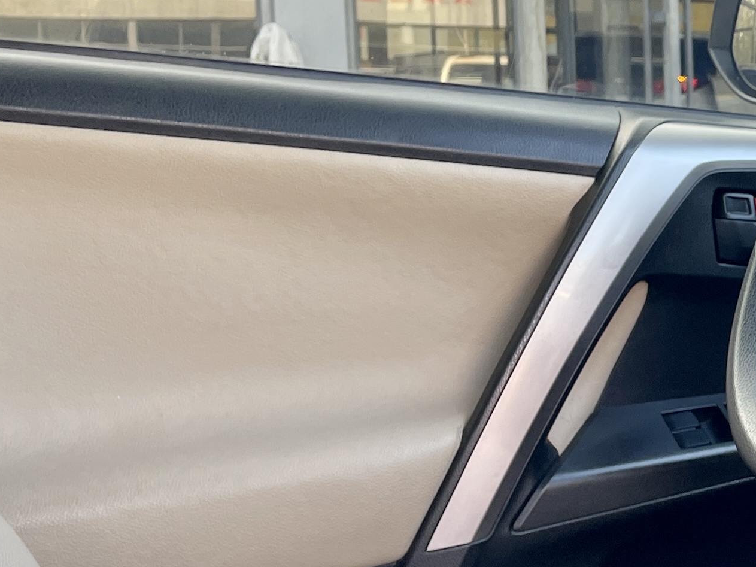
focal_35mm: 83
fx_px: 1813
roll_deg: +0.1
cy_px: 347
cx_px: 1133
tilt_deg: -7.3
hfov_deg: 20.3
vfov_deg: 17.8
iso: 40
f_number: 1.6
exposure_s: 1/121
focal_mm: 4.2
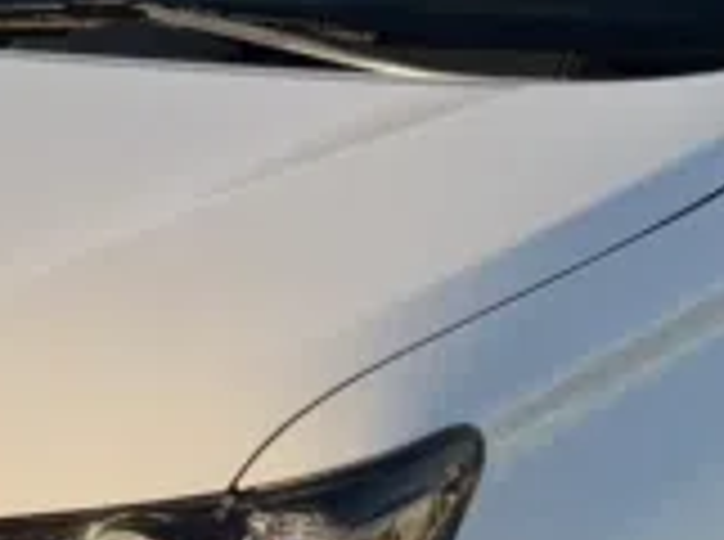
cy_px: 356
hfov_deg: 12.9
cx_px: 121
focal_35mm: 153
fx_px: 3193
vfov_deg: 9.7
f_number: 1.78
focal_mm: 6.76
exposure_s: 1/3021
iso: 80
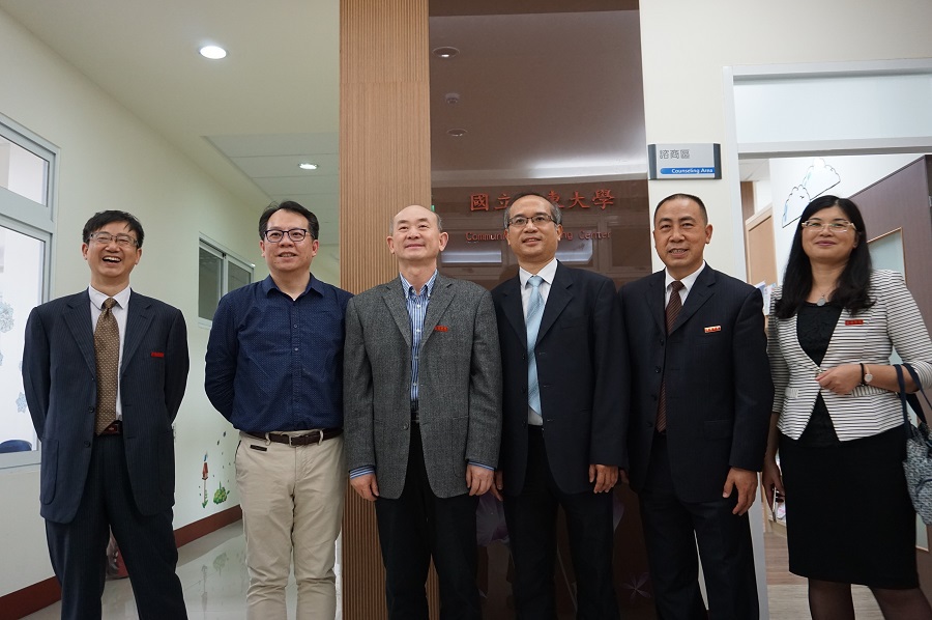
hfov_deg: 59.5
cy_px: 310
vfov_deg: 41.6
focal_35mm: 32
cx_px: 466
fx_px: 815
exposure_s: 1/60
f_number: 4
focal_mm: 21
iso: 1000
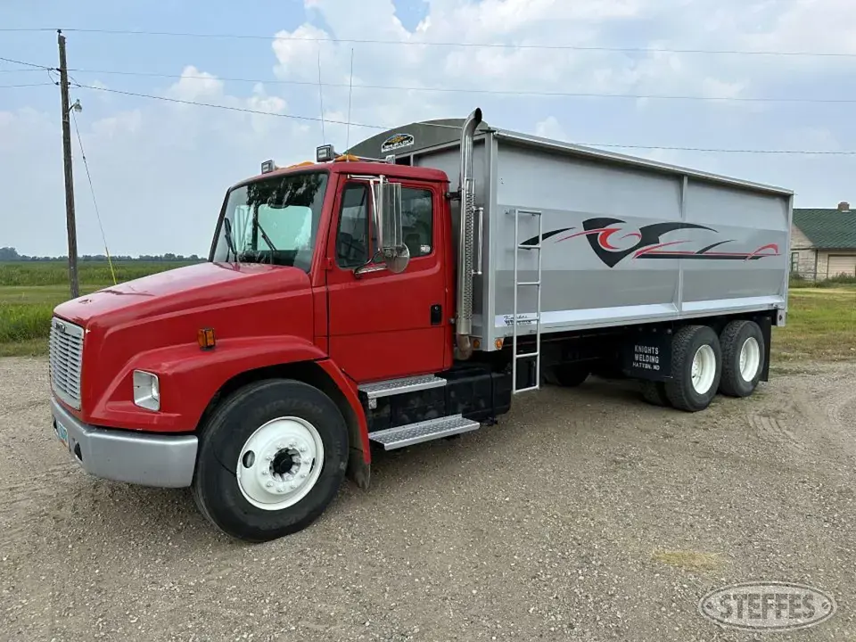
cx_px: 428
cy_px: 321
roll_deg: -0.2
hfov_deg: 71.6
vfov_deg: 56.8
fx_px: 593
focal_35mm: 24
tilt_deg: -5.1
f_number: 1.78
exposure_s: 1/3247
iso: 80
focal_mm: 6.86
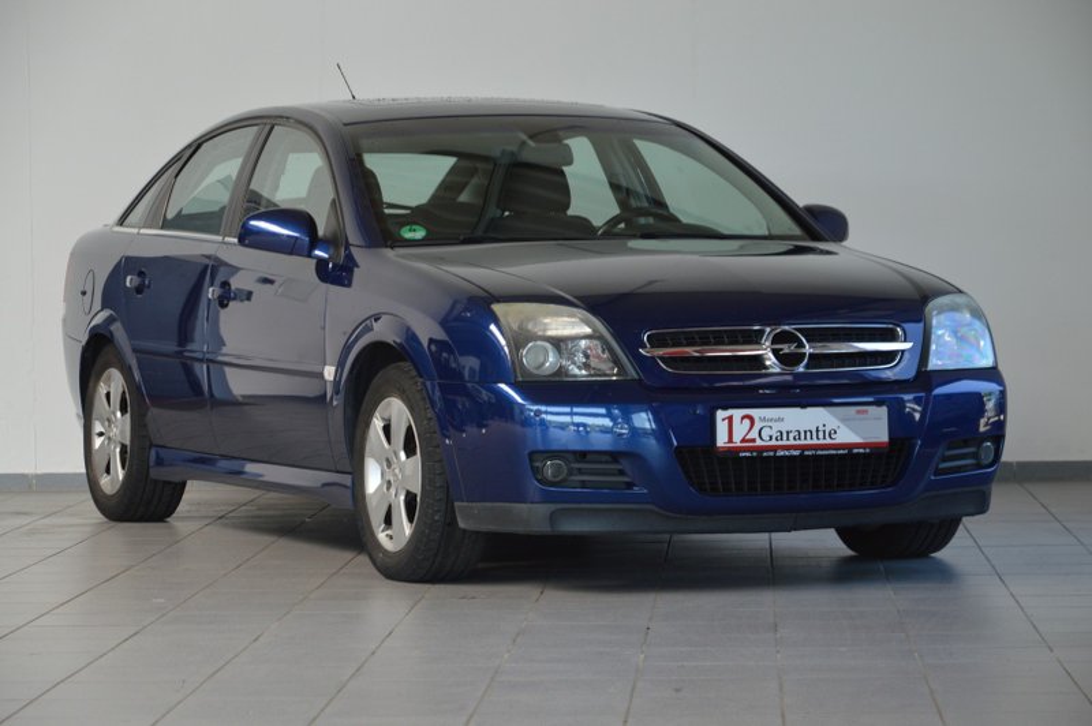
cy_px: 363
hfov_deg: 16.1
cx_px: 546
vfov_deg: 10.7
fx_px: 3864
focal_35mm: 128
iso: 400
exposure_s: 1/80
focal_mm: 85
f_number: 5.6
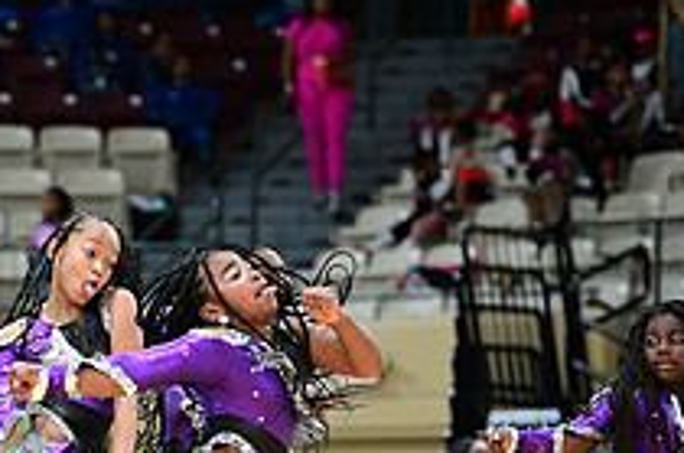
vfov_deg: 4.2
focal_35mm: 321
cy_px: 616
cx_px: -160
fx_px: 6085
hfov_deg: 6.4
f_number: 3.2
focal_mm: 116
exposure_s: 1/1000
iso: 6400
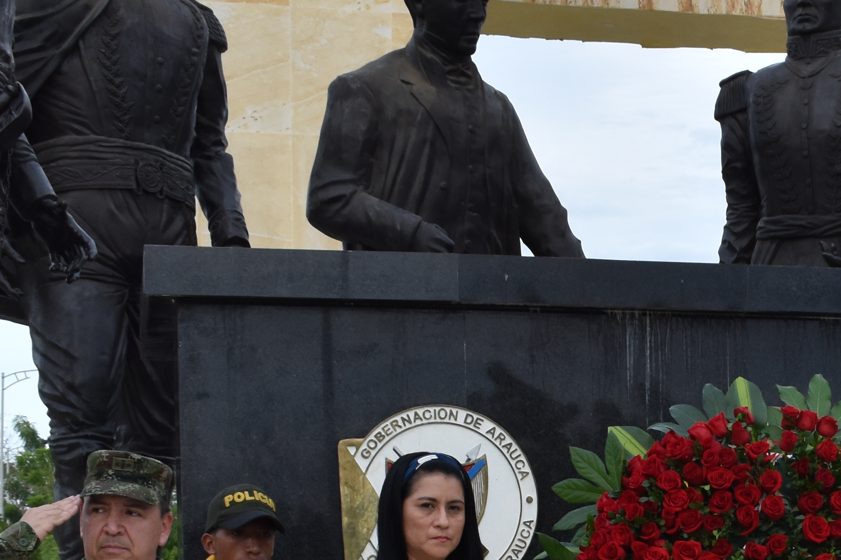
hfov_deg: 22.6
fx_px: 2032
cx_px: 801
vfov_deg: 15.1
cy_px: 703
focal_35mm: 87
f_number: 6.3
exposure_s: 1/160
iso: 400
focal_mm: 20
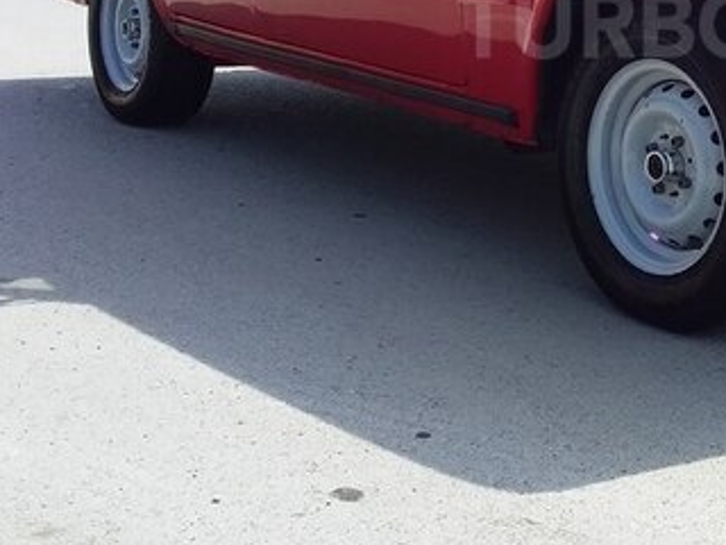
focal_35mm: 64
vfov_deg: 22.2
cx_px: 690
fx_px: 1342
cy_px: 24
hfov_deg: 28.7
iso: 40
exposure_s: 1/881
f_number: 2.2
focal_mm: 3.3
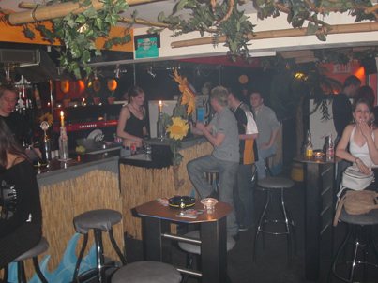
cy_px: 142
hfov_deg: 49.0
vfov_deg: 37.7
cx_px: 189
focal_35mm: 38
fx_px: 415
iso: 200
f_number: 2.8
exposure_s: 1/30
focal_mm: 7.8
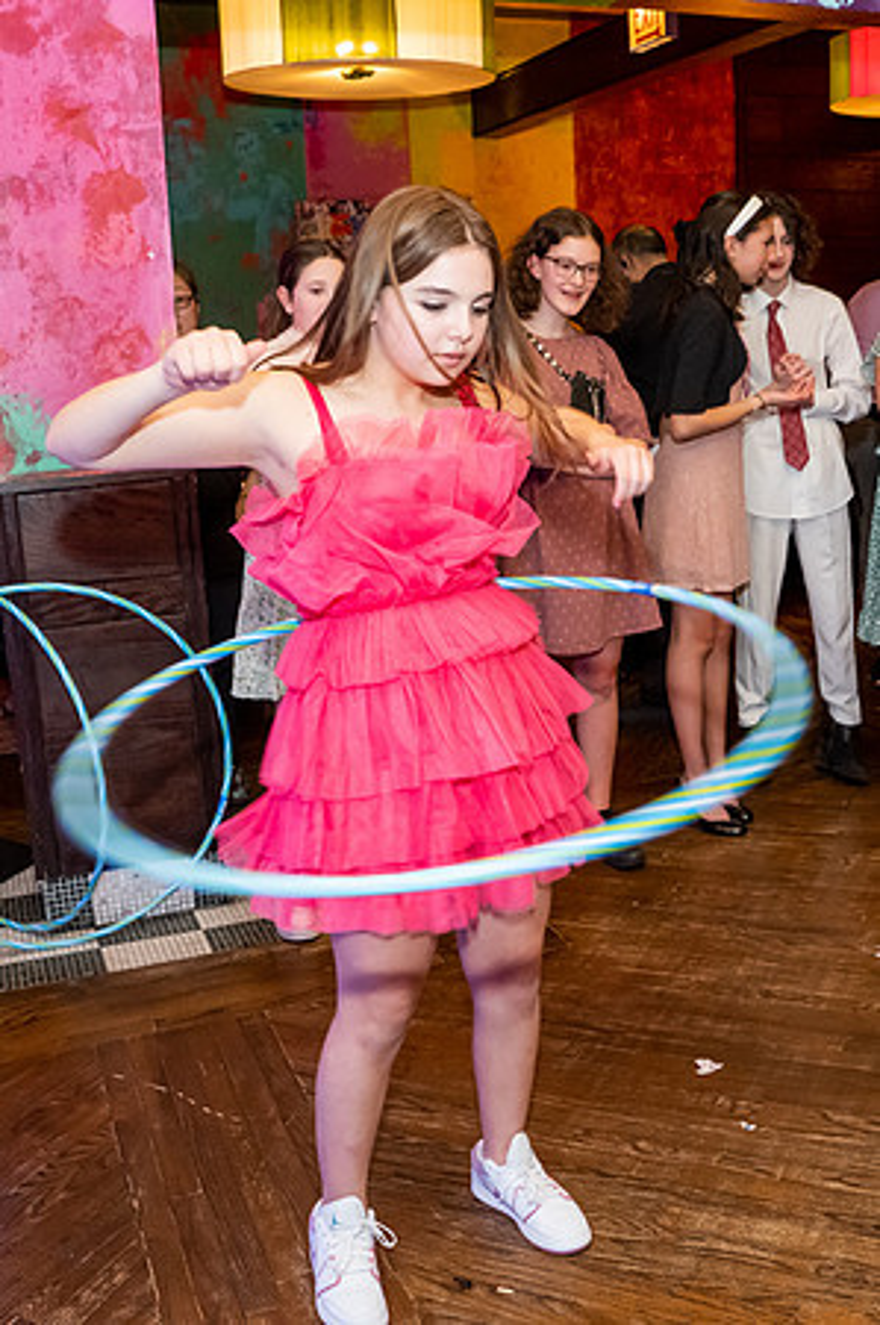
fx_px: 1376
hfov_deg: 35.0
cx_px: 614
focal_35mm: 37
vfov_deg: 51.4
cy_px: 637
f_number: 4
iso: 3200
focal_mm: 16
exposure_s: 1/60
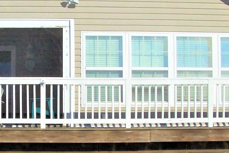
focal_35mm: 91
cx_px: 73
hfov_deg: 22.3
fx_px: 579
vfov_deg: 15.0
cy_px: 103
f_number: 5.6
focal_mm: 6.3
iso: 80
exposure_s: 1/1500
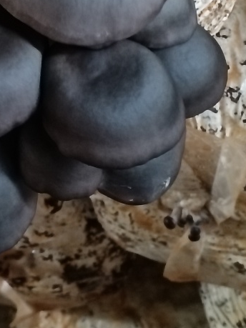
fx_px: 1014
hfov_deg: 13.6
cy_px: 47
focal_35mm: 107
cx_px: -2
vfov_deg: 18.1
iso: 1414
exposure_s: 1/33.3
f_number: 1.8
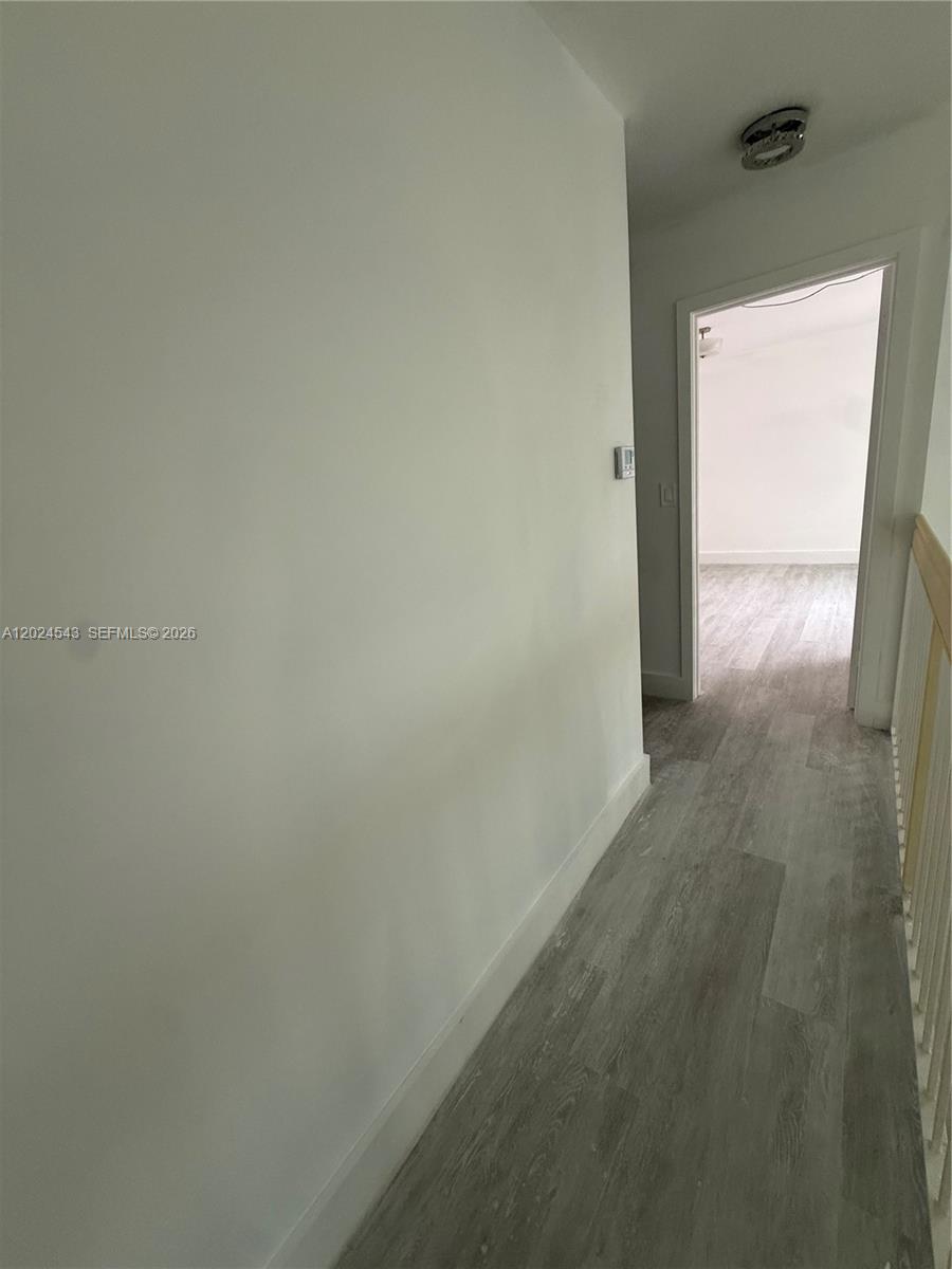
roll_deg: +6.5
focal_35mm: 14
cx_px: 476
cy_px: 634
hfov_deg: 85.7
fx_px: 513
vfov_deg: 102.1
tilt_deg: -15.8
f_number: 2.2
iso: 200
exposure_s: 1/60
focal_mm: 2.22
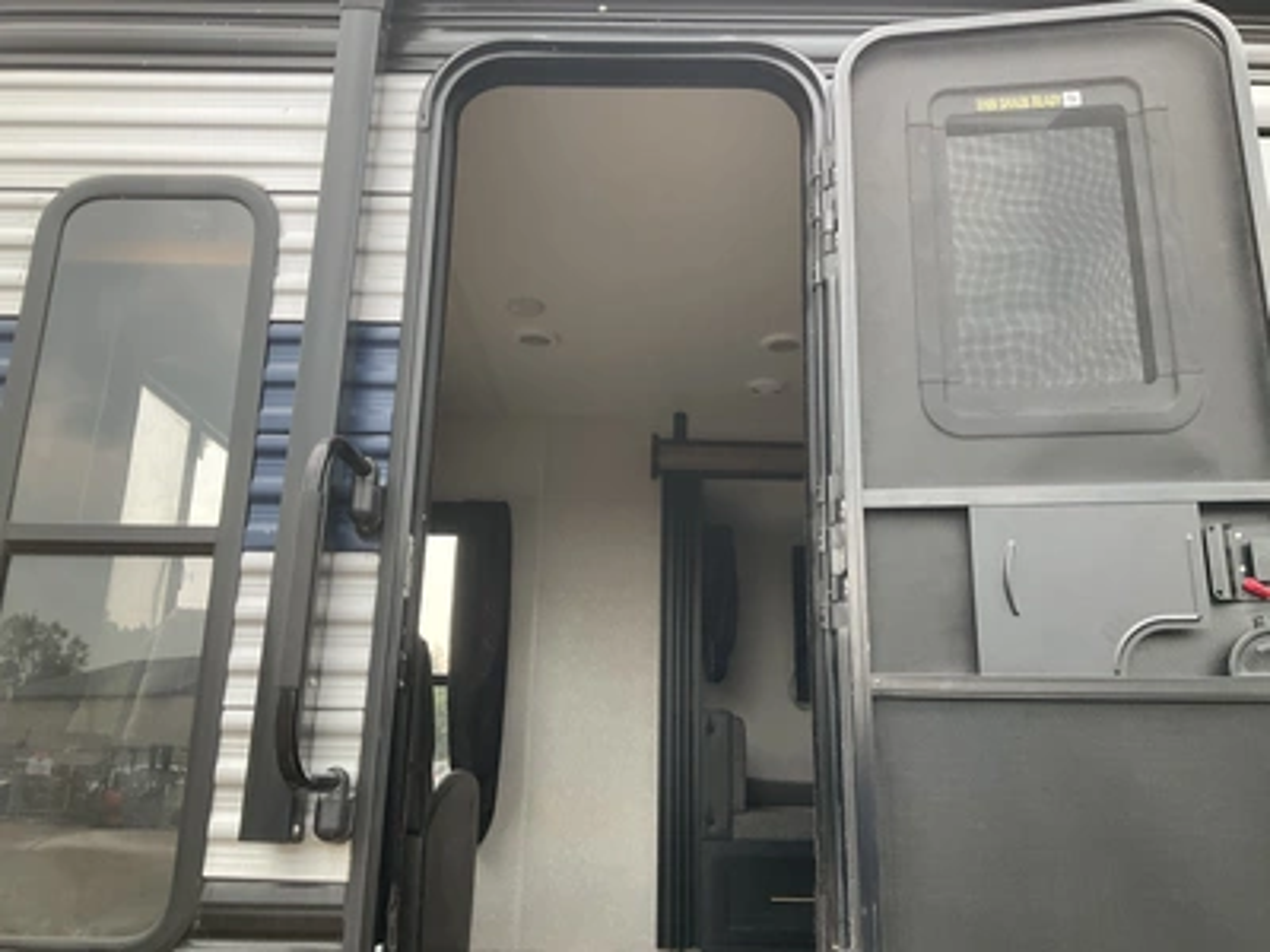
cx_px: 635
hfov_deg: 61.7
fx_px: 1064
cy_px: 476
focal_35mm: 29
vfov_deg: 48.2
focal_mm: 3
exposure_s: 1/122
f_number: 1.8
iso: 64
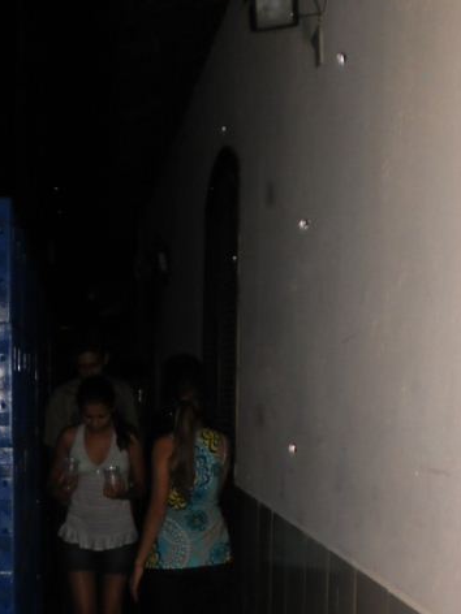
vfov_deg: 31.2
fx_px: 1083
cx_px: 83
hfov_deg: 23.6
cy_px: 447
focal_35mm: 61
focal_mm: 6.3
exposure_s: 1/30
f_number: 3.1
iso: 160
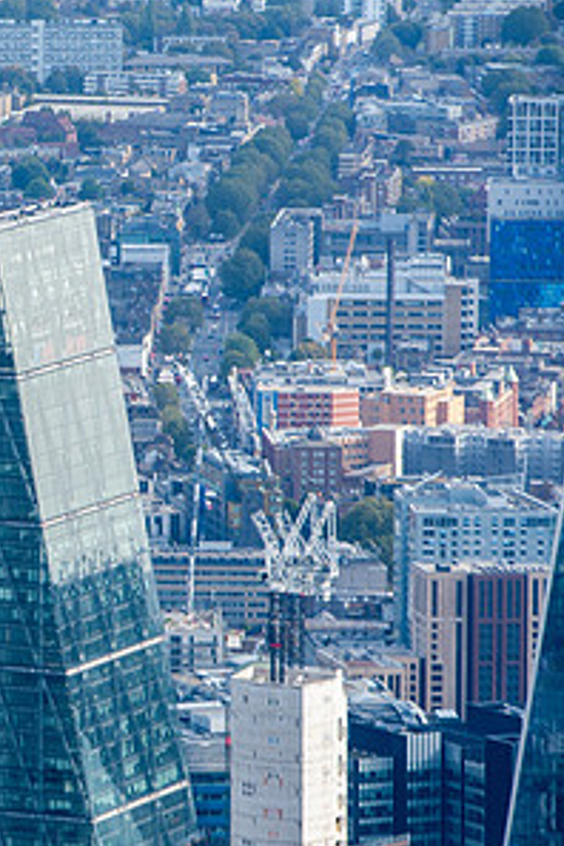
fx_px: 9211
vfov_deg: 5.3
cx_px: -228
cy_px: 493
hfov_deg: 3.5
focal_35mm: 392
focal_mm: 195
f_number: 8
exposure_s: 1/250
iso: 200
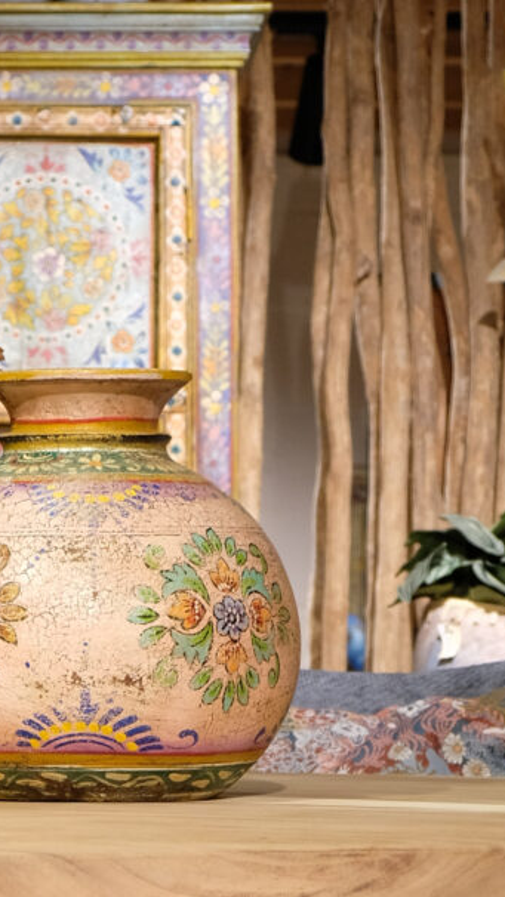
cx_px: 6
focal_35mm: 156
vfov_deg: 13.4
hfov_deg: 7.7
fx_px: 3713
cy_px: 1066
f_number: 3.6
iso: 640
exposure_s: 1/60
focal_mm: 31.5
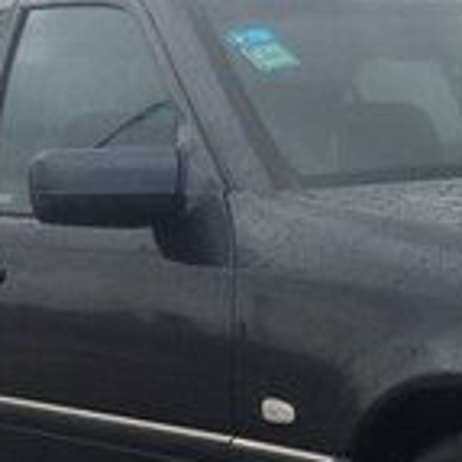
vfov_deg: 14.2
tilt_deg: -10.3
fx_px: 1782
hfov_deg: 14.4
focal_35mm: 118
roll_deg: +1.5
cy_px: 580
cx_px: 540
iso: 32
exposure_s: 1/954
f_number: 2.2
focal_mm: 4.15
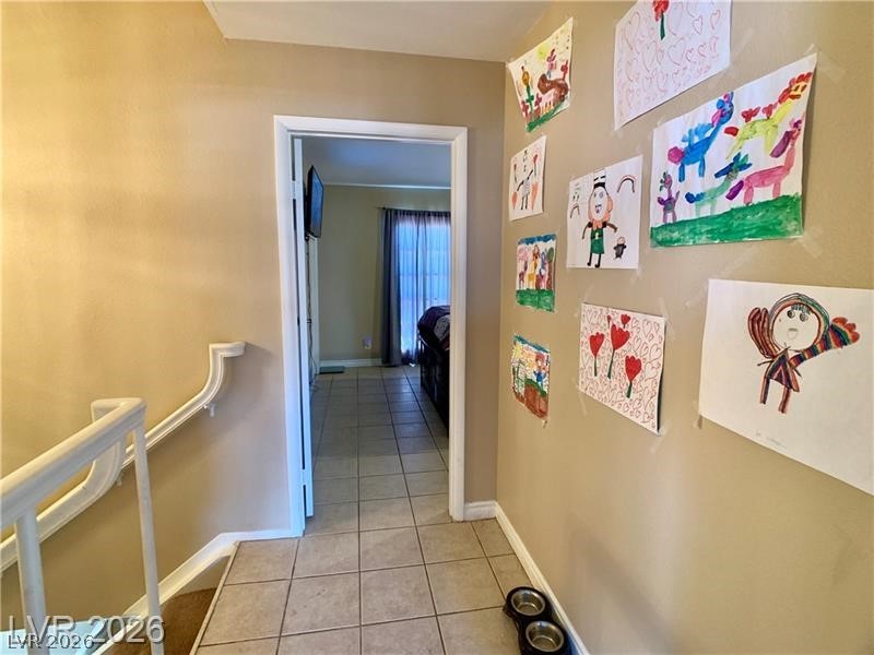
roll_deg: -0.2
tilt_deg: -5.9
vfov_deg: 53.1
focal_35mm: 26
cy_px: 328
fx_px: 656
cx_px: 437
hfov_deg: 67.3
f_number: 1.8
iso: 320
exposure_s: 1/60
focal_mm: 4.25
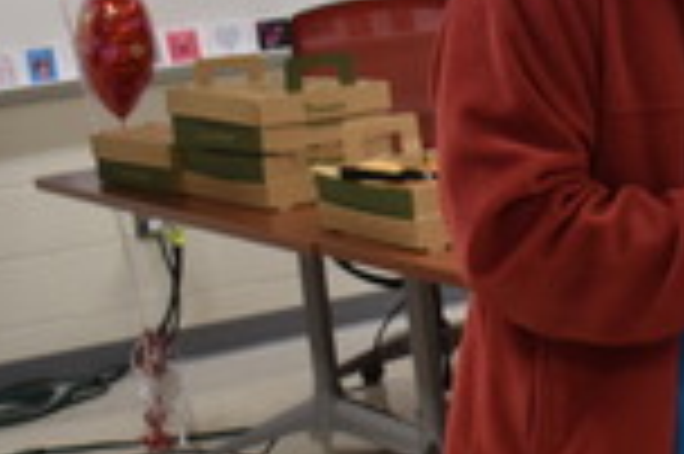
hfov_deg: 14.8
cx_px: 878
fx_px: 2524
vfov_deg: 10.3
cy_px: 191
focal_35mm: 133
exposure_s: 1/80
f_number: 4.5
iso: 400
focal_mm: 24
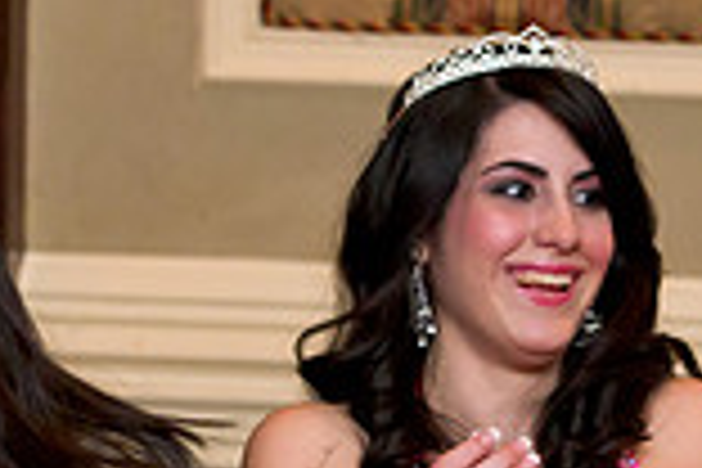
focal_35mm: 379
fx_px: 7390
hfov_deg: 5.4
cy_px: 310
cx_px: 634
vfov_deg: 3.6
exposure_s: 1/125
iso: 3200
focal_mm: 102
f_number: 3.2
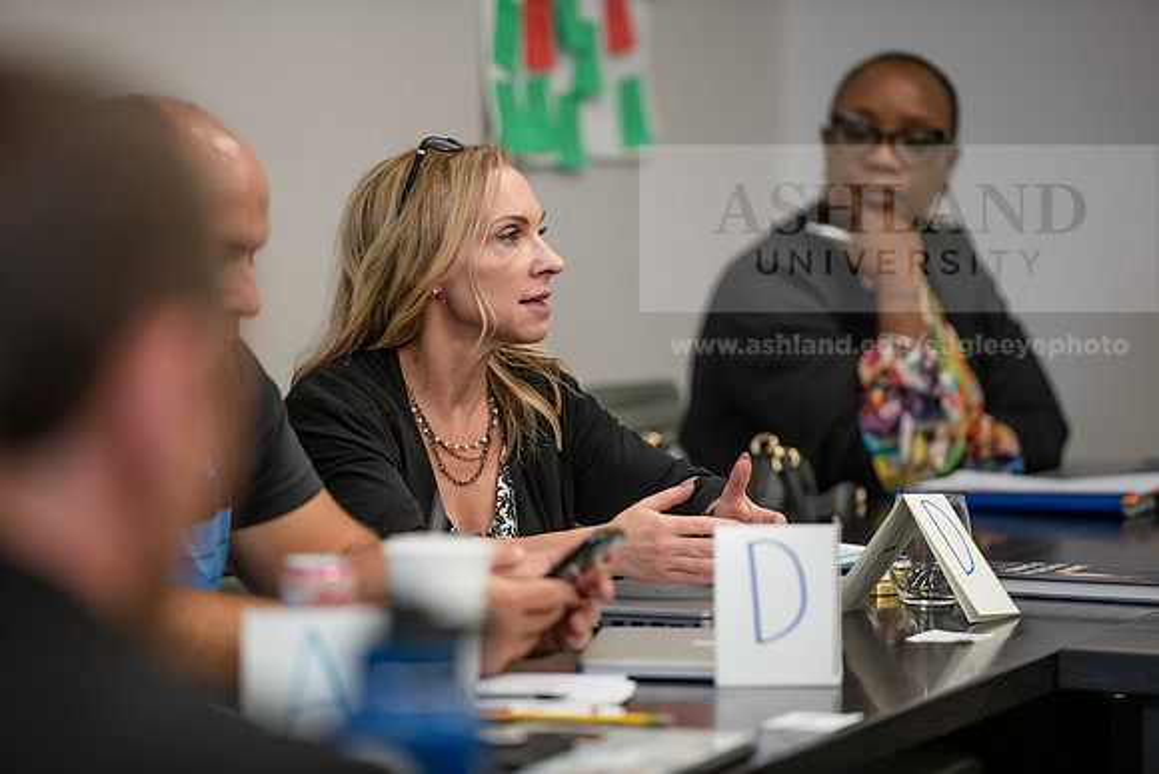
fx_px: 6440
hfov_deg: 10.3
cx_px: 580
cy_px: 387
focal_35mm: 200
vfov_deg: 6.9
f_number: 2.8
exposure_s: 1/200
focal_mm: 200
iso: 1000
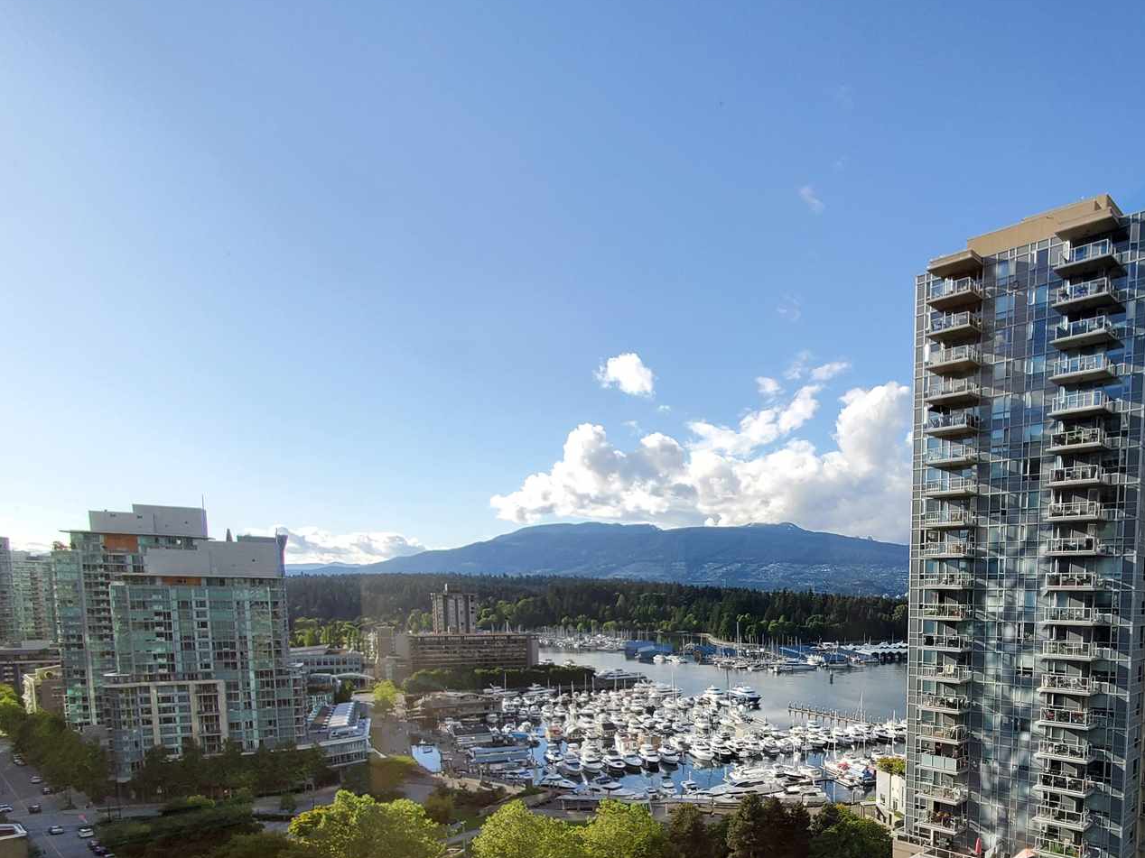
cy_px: 665
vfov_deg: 59.3
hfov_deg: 72.6
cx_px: 880
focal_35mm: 21
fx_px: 695
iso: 50
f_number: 2.2
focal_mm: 1.8
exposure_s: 1/637
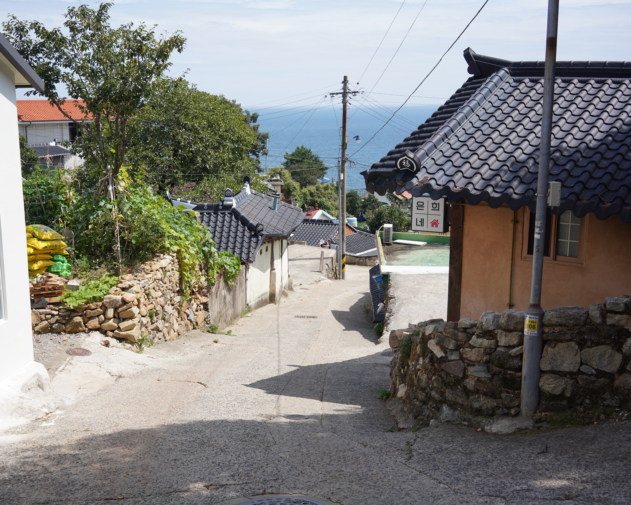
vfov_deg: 37.3
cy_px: 253
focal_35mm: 40
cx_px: 252
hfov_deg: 45.5
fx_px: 747
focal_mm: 35
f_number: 10
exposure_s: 1/125
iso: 100
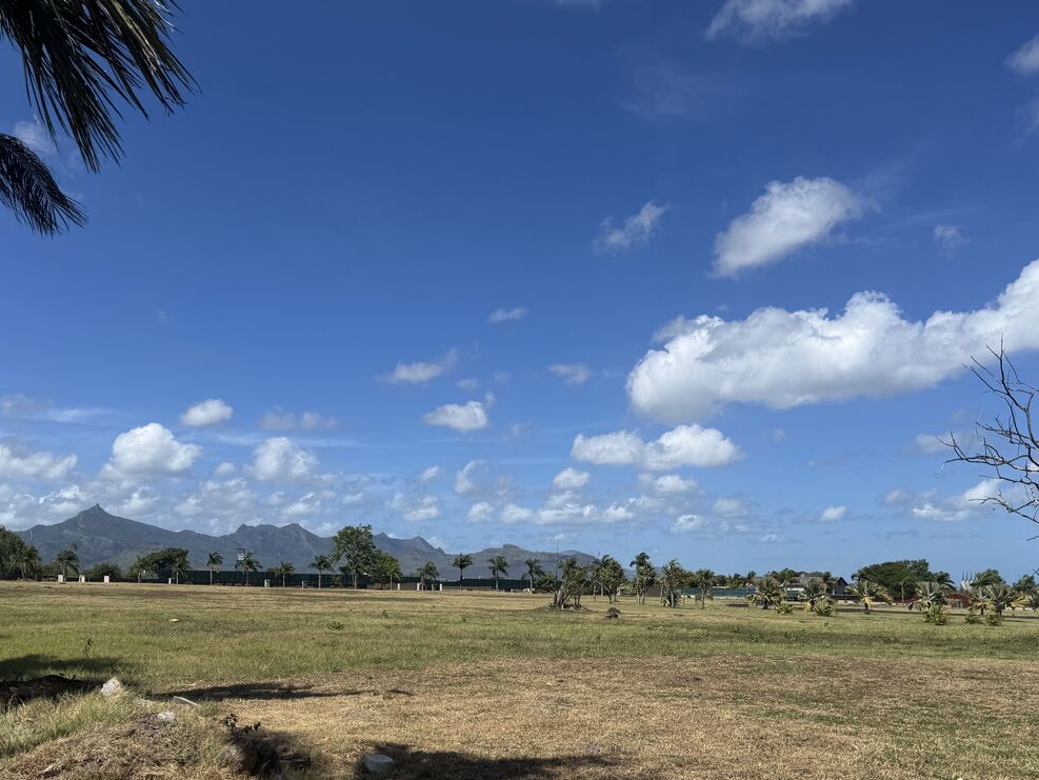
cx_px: 515
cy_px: 534
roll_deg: -0.5
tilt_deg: +2.9
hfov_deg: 52.6
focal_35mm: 35
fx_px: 1051
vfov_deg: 40.1
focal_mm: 6.76
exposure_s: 1/7092
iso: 80
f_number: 1.78
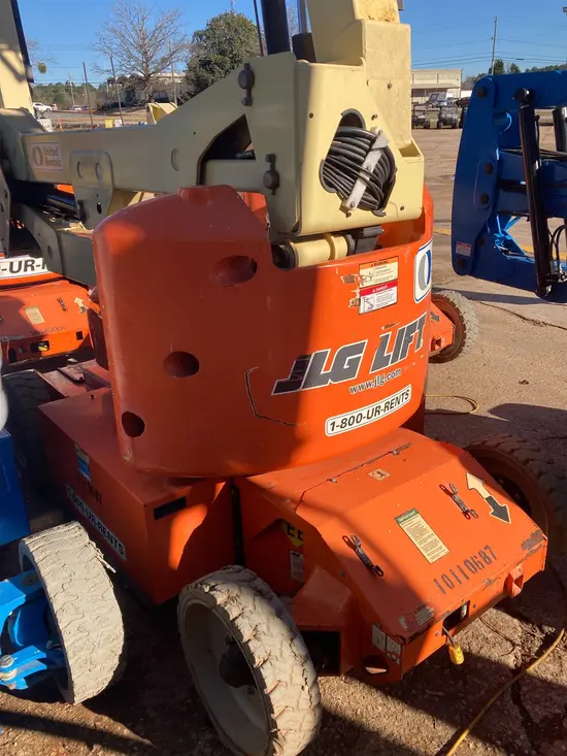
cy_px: 378
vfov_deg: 63.4
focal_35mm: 28
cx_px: 284
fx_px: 611
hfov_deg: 49.8
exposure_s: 1/1473
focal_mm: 3.99
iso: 20
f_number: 1.8
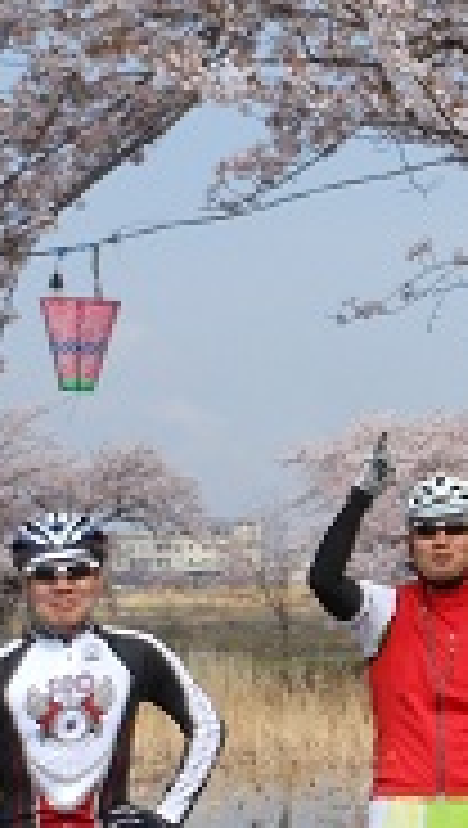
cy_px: 410
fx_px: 2572
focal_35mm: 117
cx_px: 940
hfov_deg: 9.7
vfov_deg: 18.3
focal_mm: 5.9
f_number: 4
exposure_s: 1/640
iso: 80
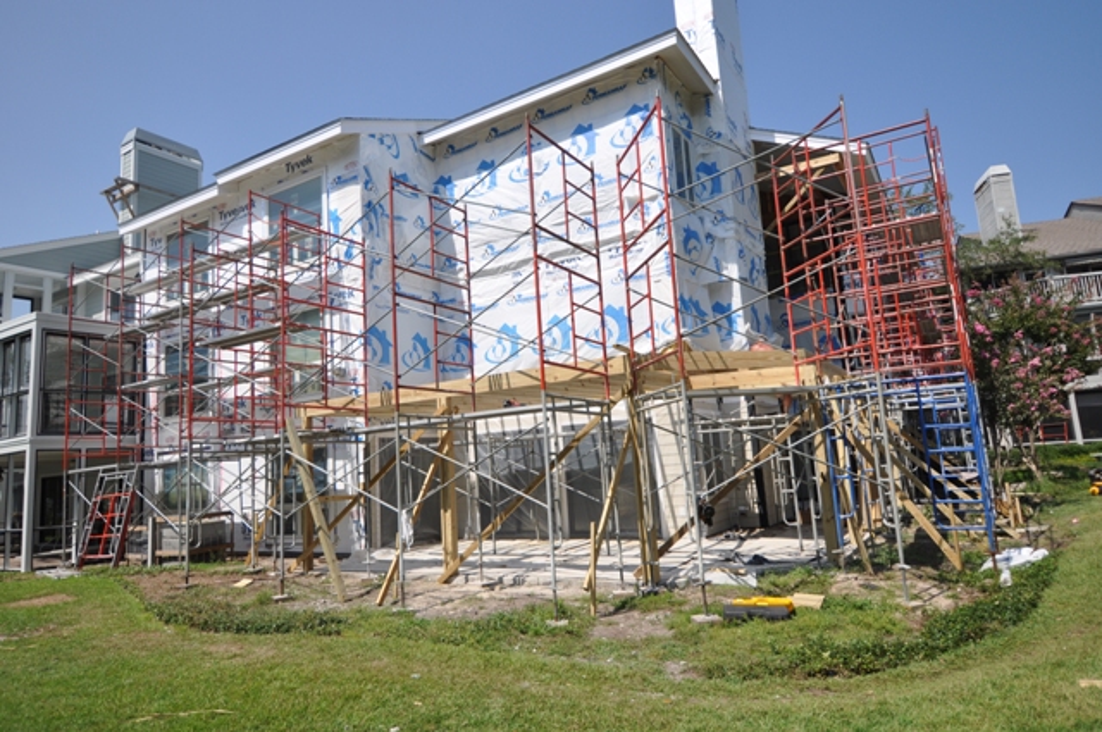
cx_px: 551
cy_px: 366
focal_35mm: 21
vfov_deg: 59.4
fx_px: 642
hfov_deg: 81.3
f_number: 4
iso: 200
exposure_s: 1/2500
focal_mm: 14
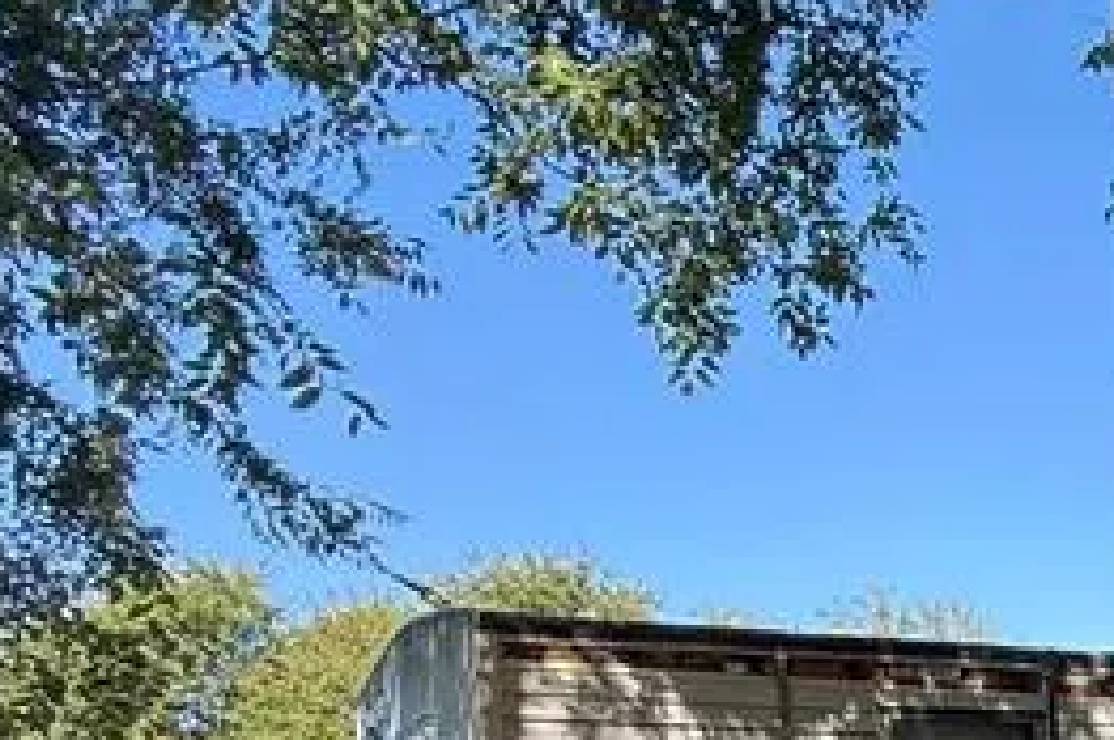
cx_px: 1650
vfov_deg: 21.3
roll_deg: +2.5
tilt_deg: -2.6
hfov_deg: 26.2
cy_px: 982
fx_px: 1762
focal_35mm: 57
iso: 64
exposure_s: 1/289
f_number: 2.2
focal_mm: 2.22
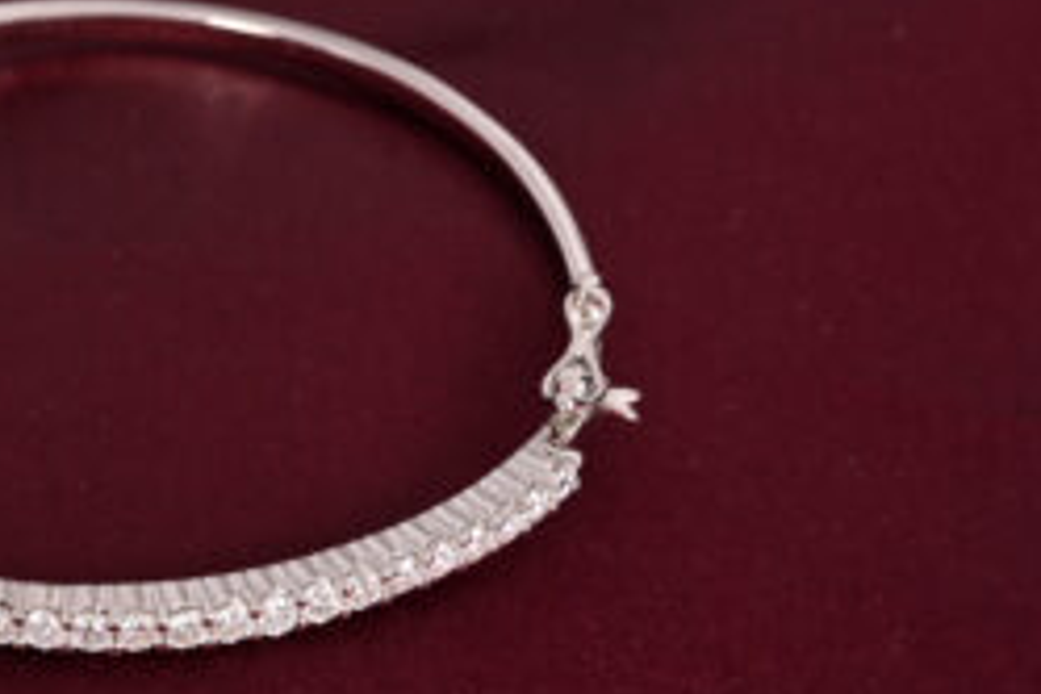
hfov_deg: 7.1
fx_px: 8356
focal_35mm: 289
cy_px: 376
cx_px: 63
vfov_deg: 4.8
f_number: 14
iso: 125
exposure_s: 1/160
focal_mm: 120
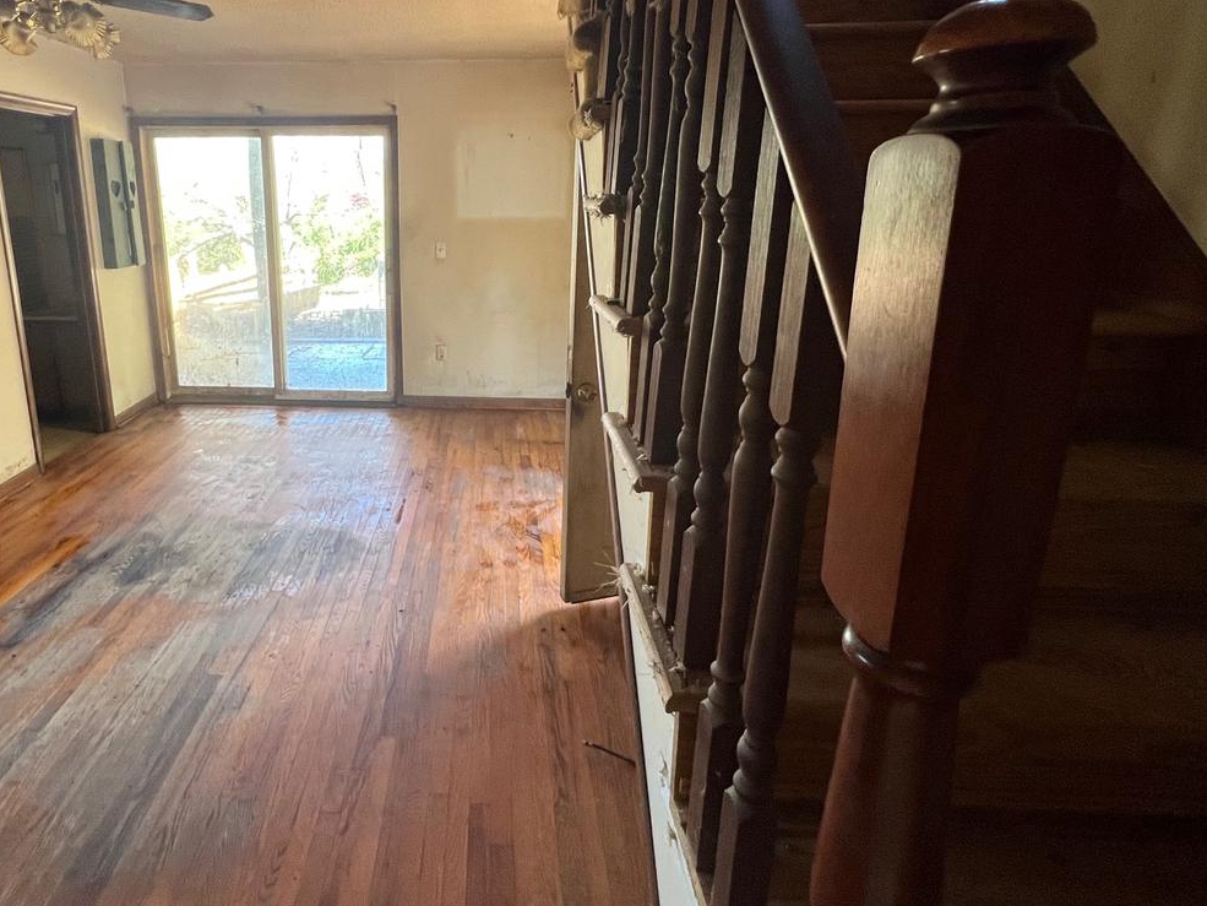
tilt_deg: -14.4
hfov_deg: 83.1
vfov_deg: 68.1
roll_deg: +0.0
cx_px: 457
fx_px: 663
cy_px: 370
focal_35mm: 19
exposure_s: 1/121
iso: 160
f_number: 1.8
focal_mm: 1.57
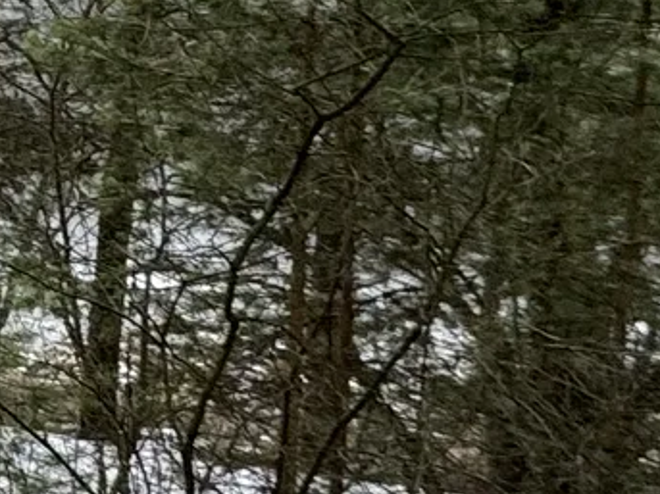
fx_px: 1868
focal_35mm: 98
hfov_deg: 13.6
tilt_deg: -5.9
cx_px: -987
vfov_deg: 14.4
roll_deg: -0.3
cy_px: -179
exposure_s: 1/99
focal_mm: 2.22
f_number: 2.2
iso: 50
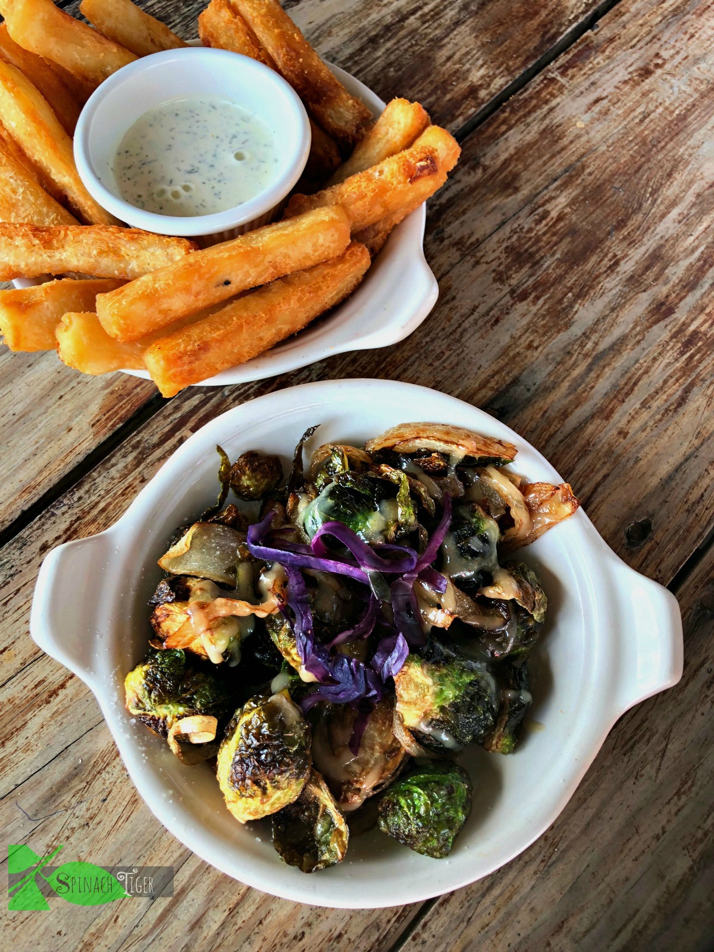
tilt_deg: -67.7
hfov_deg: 48.2
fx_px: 798
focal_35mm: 29
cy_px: 476
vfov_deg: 61.7
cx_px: 357
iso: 40
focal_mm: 3.99
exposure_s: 1/120
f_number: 1.8
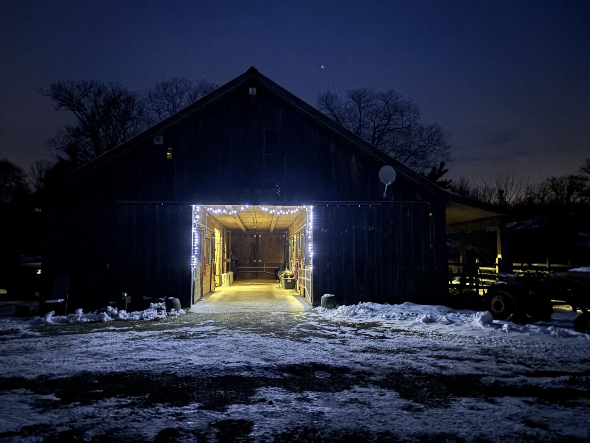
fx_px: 443
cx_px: 295
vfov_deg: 53.1
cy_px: 222
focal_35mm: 26
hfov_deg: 67.3
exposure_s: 1/2
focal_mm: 5.96
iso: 4000
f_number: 1.6
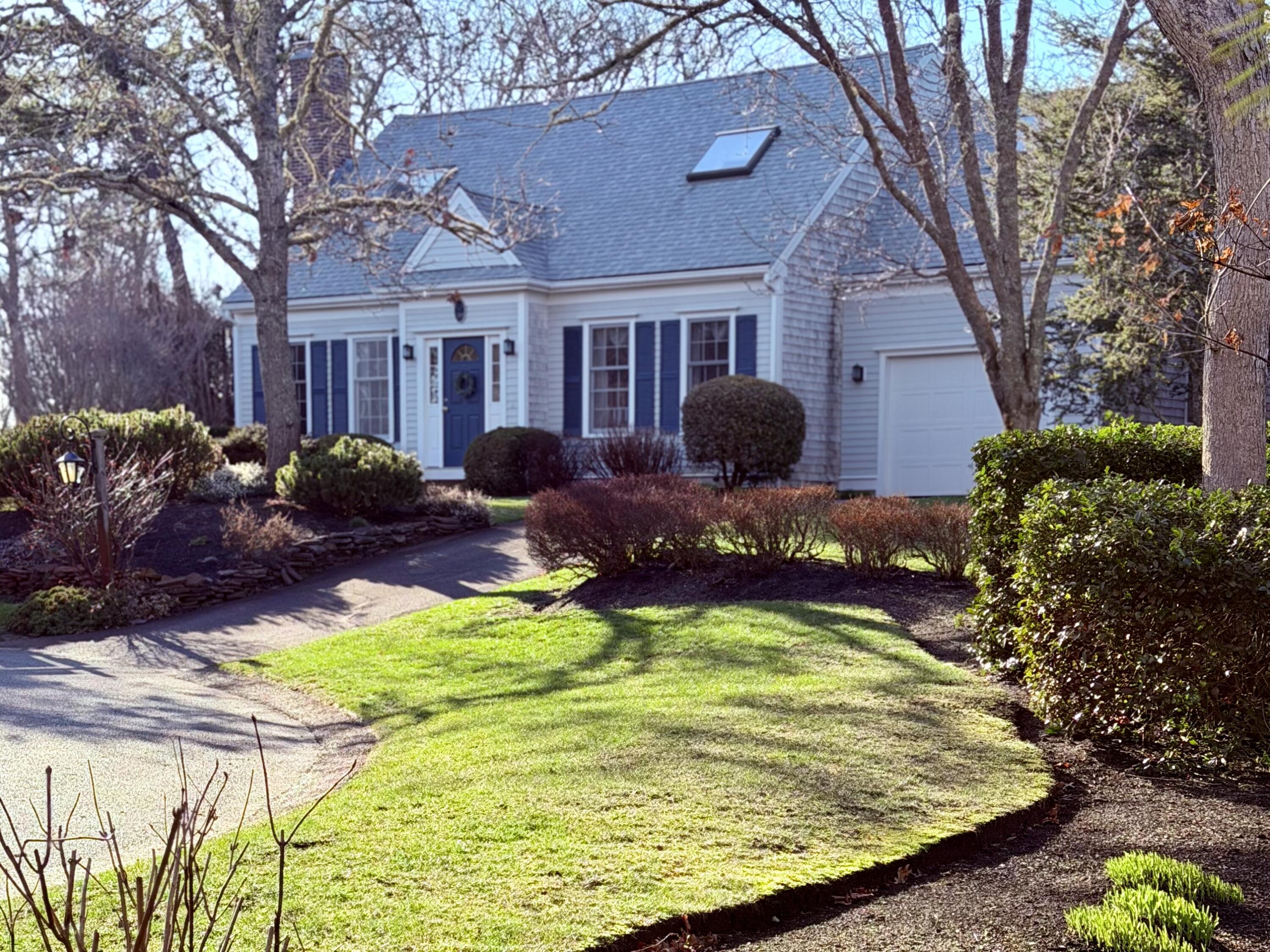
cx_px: 635
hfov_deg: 39.7
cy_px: 476
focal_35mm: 48
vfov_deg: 30.3
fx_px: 1761
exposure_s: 1/1085
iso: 80
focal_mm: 6.76
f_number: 1.78
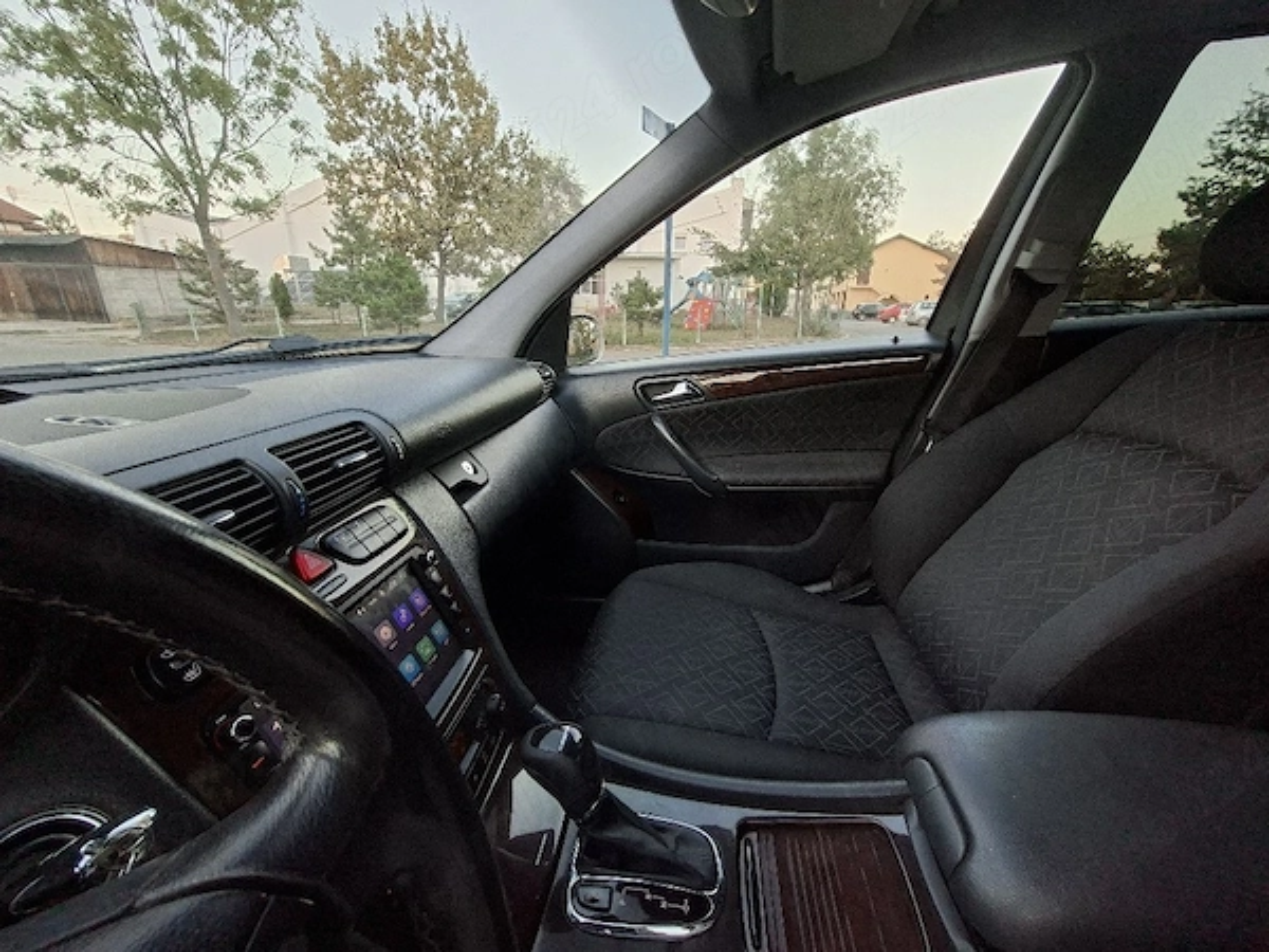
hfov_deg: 106.2
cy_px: 476
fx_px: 477
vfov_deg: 89.9
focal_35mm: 13
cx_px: 634
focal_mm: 1.74
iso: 160
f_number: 2.2
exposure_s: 1/40
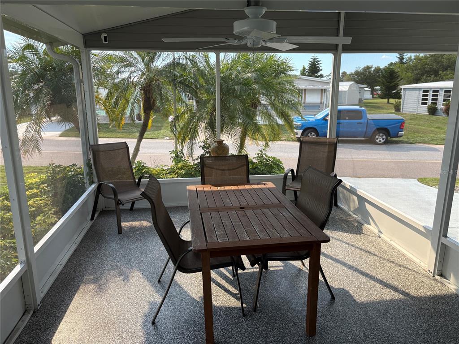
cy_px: 172
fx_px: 345
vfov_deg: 53.1
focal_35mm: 26
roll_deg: -0.2
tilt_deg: -12.8
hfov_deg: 67.3
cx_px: 230
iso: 50
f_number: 1.6
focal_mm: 5.96
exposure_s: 1/884
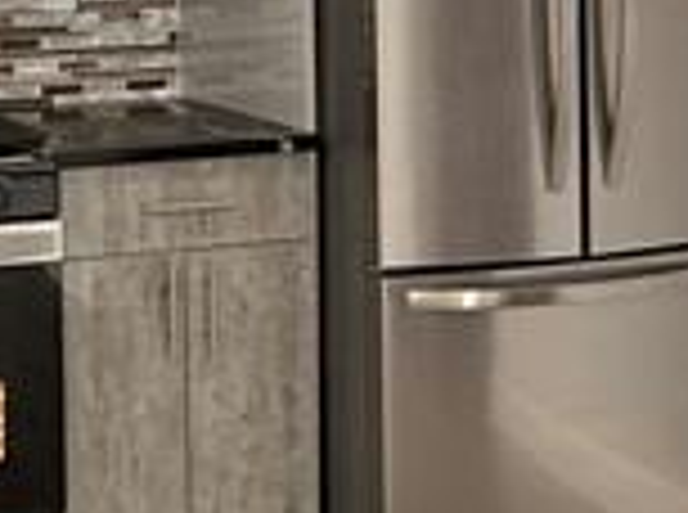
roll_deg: +1.8
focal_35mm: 94
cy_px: -54
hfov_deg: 20.1
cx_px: -40
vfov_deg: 15.3
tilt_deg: -1.5
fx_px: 1864
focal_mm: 2.22
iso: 320
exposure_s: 1/120
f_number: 2.2
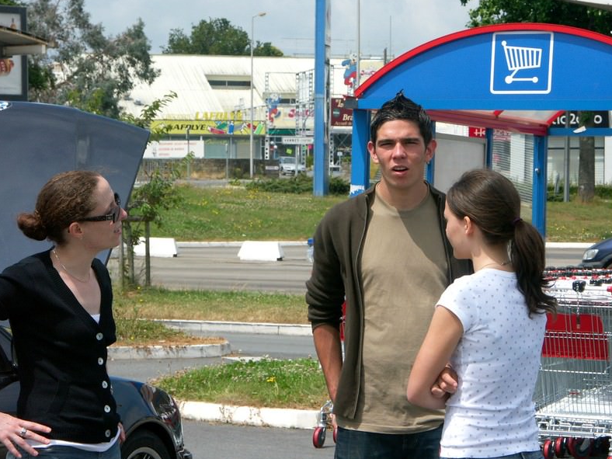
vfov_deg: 11.2
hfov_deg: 14.9
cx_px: 308
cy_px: 230
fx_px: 2334
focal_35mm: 132
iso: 100
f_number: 7.1
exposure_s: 1/800
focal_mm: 33.23
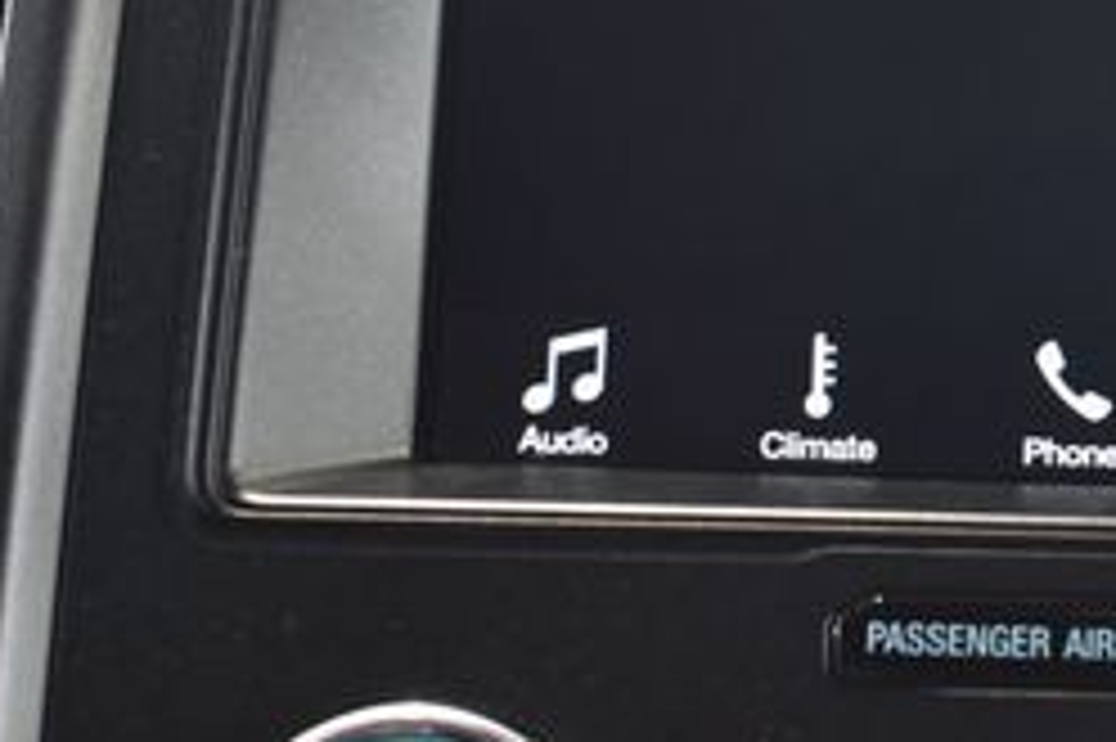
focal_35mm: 124
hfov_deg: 16.2
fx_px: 3841
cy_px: 229
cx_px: 1134
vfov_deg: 11.0
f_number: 6.3
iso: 900
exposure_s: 1/15
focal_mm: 32
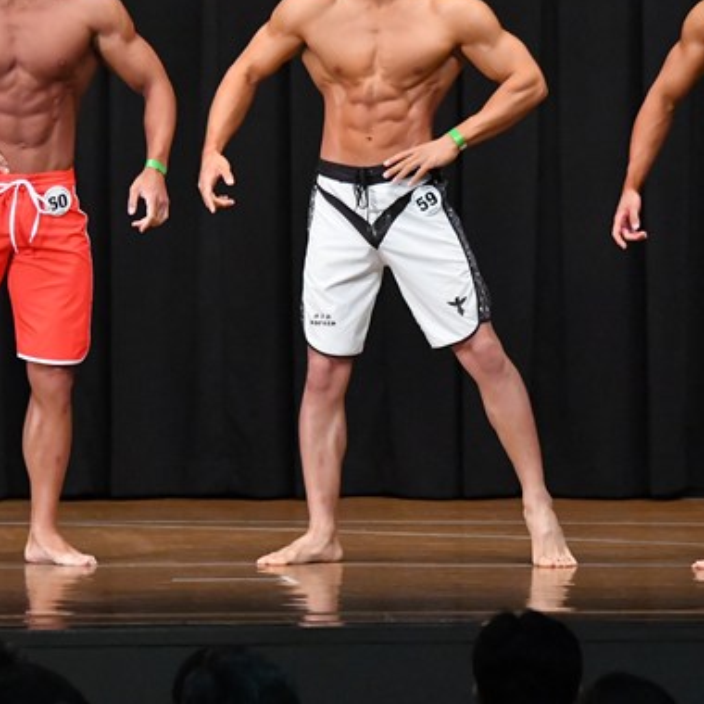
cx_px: 414
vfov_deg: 5.4
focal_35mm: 324
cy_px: 248
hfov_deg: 5.4
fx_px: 7455
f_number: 5.6
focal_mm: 125
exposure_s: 1/400
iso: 8000
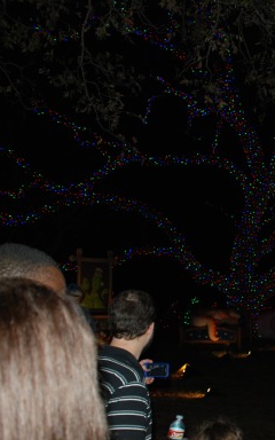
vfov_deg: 39.6
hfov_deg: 23.7
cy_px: 231
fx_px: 612
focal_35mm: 51
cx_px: 306
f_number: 3.8
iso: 200
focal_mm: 20
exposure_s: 1/60
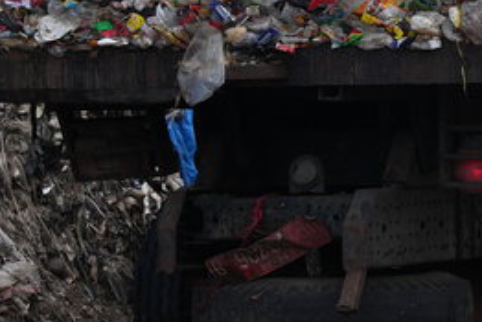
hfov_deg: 7.4
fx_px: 3657
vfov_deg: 5.0
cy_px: -167
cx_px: 804
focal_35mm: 273
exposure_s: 1/800
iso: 160
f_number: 5.6
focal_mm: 70
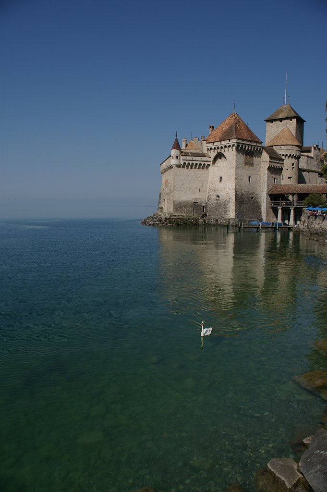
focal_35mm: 27
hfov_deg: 47.9
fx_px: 368
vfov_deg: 67.4
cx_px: 164
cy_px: 246
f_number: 8
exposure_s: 1/750
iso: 200
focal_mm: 18
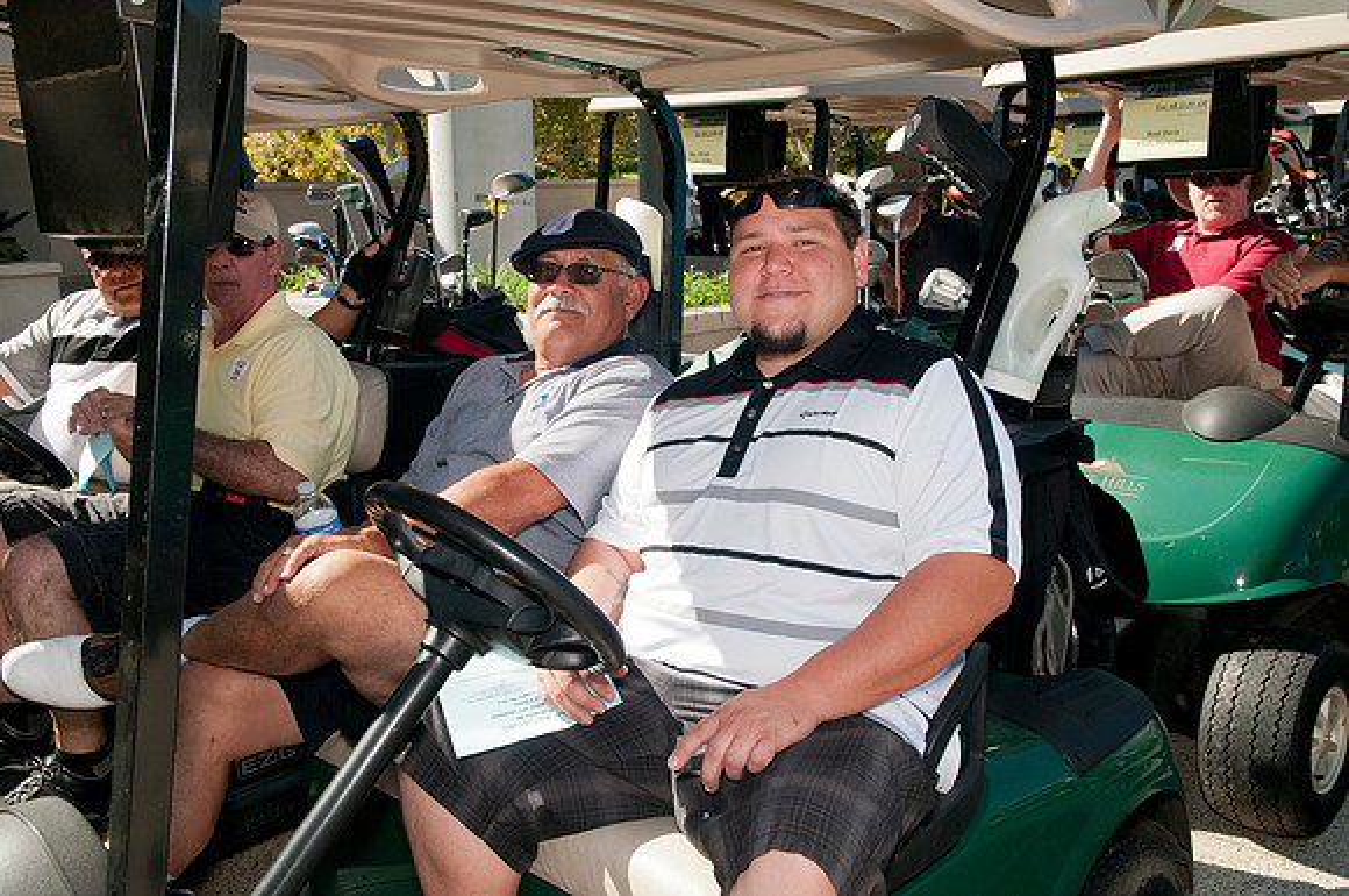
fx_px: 1291
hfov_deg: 55.2
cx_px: 674
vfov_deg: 38.3
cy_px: 448
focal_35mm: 34
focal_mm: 23
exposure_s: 1/160
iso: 400
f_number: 8
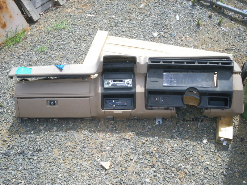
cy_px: 92
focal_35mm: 36
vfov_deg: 39.7
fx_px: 257
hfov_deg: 51.4
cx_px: 124
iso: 100
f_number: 5.4
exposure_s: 1/125
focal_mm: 6.3
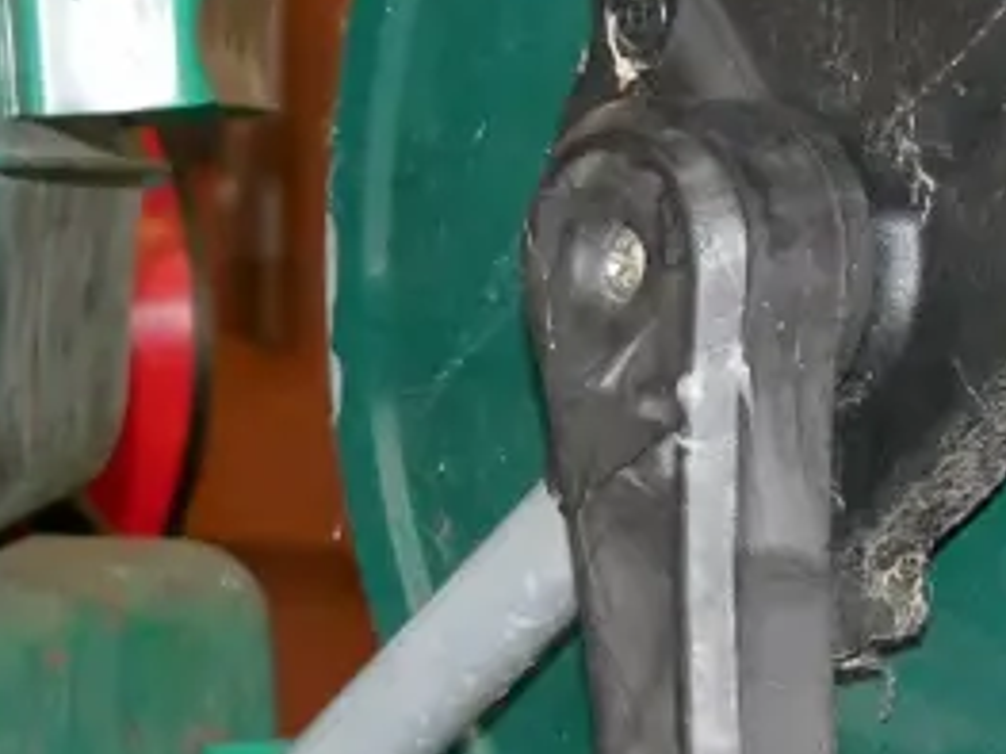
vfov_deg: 9.5
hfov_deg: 12.2
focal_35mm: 156
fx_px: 4532
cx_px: 1396
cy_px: 373
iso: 3200
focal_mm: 20
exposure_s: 1/80
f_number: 4.1
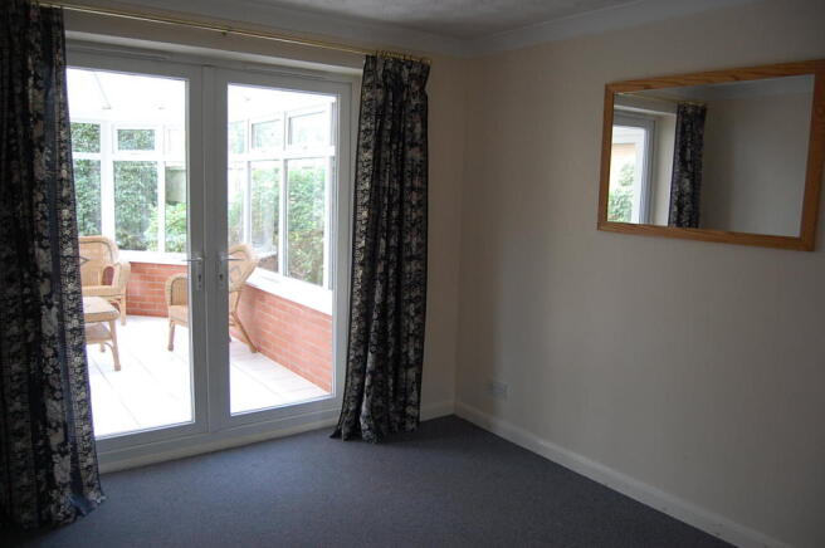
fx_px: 618
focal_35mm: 27
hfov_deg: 67.4
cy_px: 274
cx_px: 412
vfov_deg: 47.8
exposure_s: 1/20
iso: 800
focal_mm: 18
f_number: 3.5
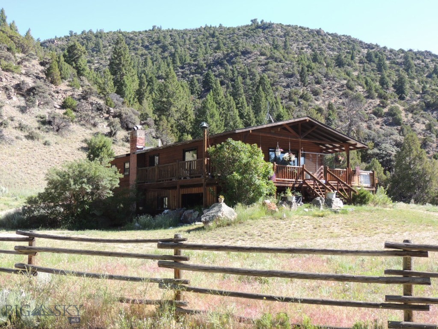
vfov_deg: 33.6
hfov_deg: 43.9
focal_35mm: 43
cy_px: 164
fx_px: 544
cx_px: 219
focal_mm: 7.6
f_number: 3.4
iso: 100
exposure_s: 1/250
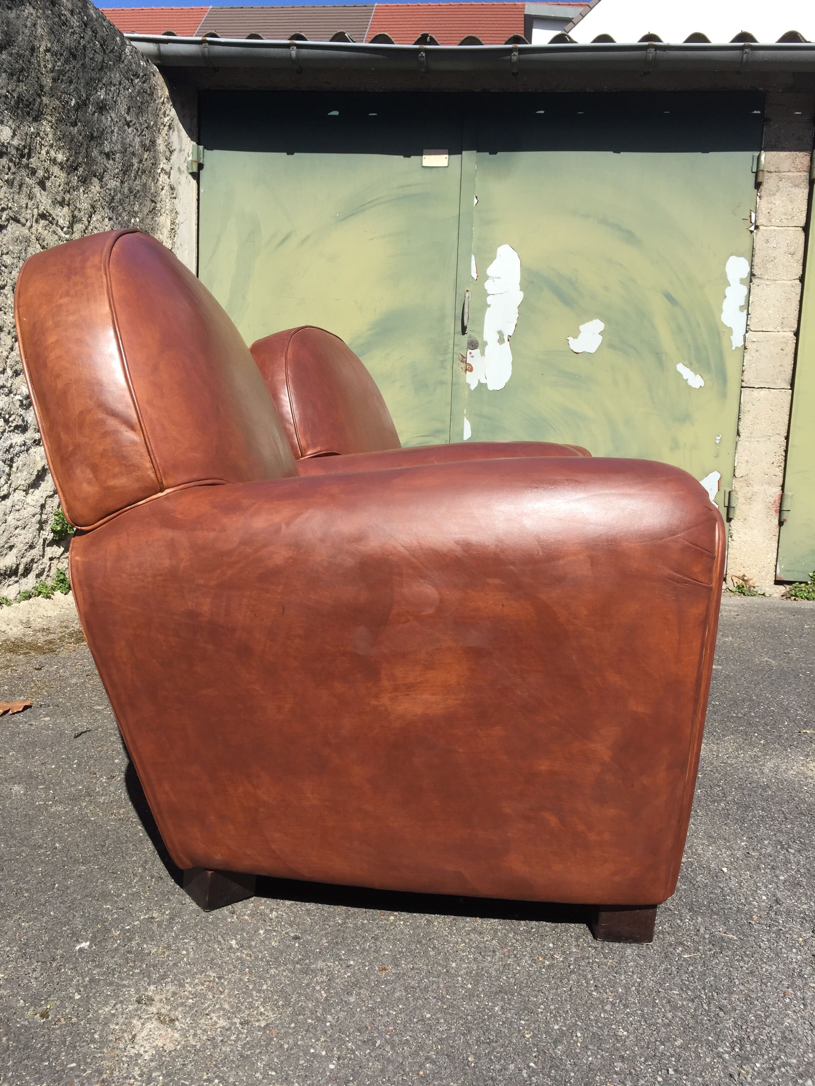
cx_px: 408
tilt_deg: -5.7
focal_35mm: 29
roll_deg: -2.2
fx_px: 910
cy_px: 543
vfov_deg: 61.7
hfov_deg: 48.2
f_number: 2.2
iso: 32
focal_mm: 4.15
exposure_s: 1/1276
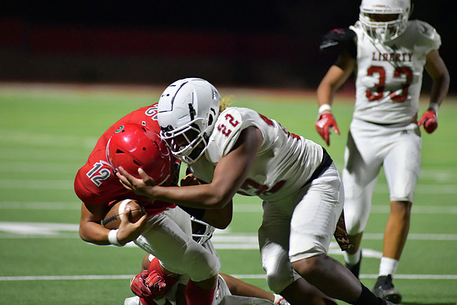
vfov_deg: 4.6
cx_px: 228
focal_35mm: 300
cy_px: 152
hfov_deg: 6.9
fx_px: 3809
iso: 8000
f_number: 4
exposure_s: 1/1250
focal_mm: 300
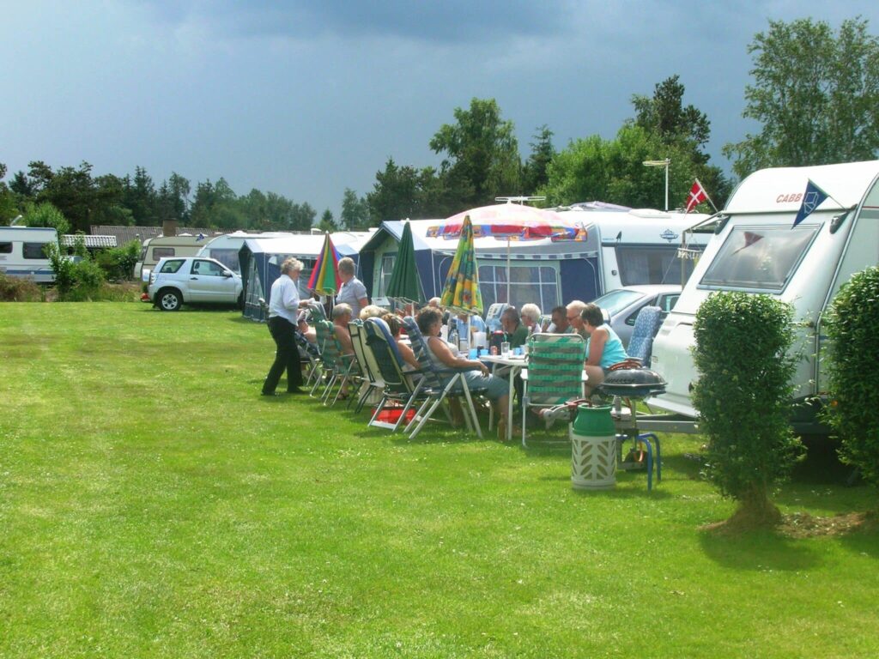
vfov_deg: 25.2
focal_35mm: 58
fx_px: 1473
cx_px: 440
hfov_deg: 33.2
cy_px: 330
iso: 71
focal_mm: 9.7
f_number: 5.9
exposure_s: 1/218
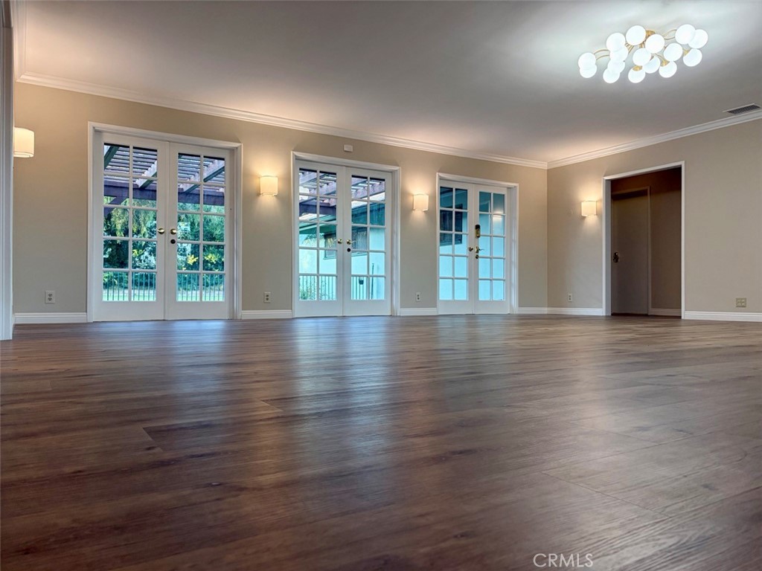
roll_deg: +0.8
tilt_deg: +1.2
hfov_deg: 67.3
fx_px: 572
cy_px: 286
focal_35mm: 26
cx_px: 381
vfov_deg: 53.1
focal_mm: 5.96
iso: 125
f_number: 1.6
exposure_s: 1/120
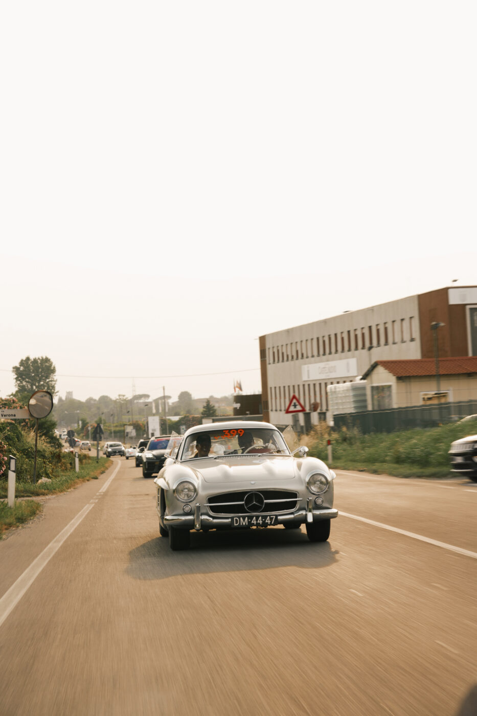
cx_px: 238
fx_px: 1391
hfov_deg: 19.5
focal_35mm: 70
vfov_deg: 28.8
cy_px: 358
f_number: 8
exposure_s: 1/40
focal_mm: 70
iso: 100
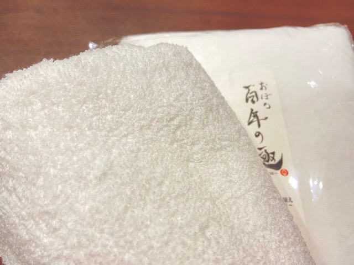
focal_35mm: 26
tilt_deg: -65.9
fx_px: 266
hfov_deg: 67.3
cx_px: 177
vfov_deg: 53.1
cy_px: 132
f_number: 1.8
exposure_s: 1/60
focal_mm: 4.25
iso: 125
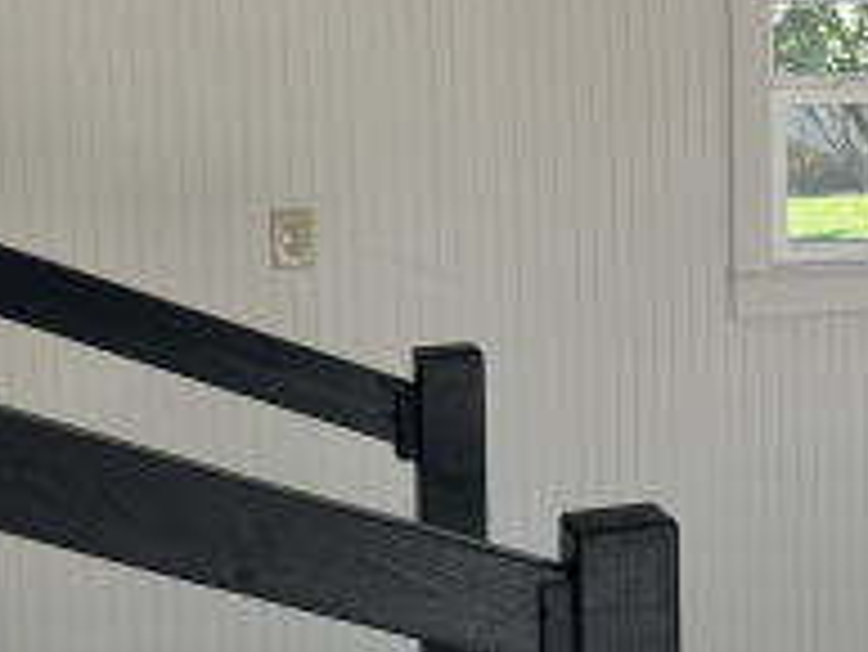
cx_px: 1172
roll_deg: -0.2
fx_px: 2083
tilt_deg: -3.7
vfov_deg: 17.7
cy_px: 166
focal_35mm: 83
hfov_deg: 21.1
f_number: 1.78
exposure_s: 1/464
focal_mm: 6.86
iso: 80
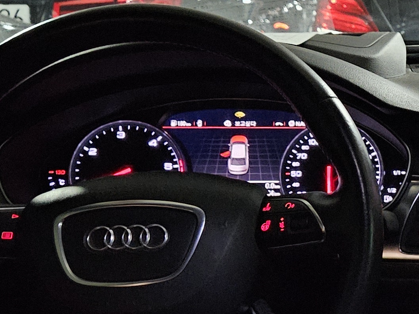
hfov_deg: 20.1
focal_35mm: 87
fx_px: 1053
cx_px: 584
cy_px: 222
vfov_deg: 16.9
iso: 1250
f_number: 1.8
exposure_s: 1/19.8
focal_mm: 5.4
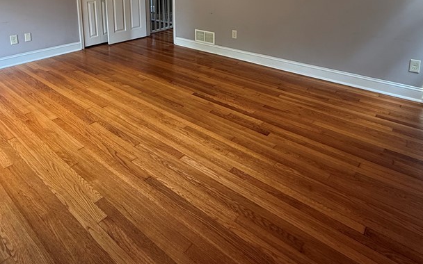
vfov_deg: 44.3
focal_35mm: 25
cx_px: 211
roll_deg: -0.4
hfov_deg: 72.5
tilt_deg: -11.0
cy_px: 20
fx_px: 288
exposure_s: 1/60
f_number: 2.2
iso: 160
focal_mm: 2.22
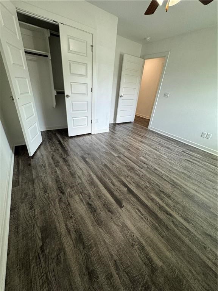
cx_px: 109
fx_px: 118
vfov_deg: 102.1
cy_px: 146
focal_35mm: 14
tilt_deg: -27.6
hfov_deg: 85.7
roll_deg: -2.6
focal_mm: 2.22
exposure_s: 1/120
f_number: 2.2
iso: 160
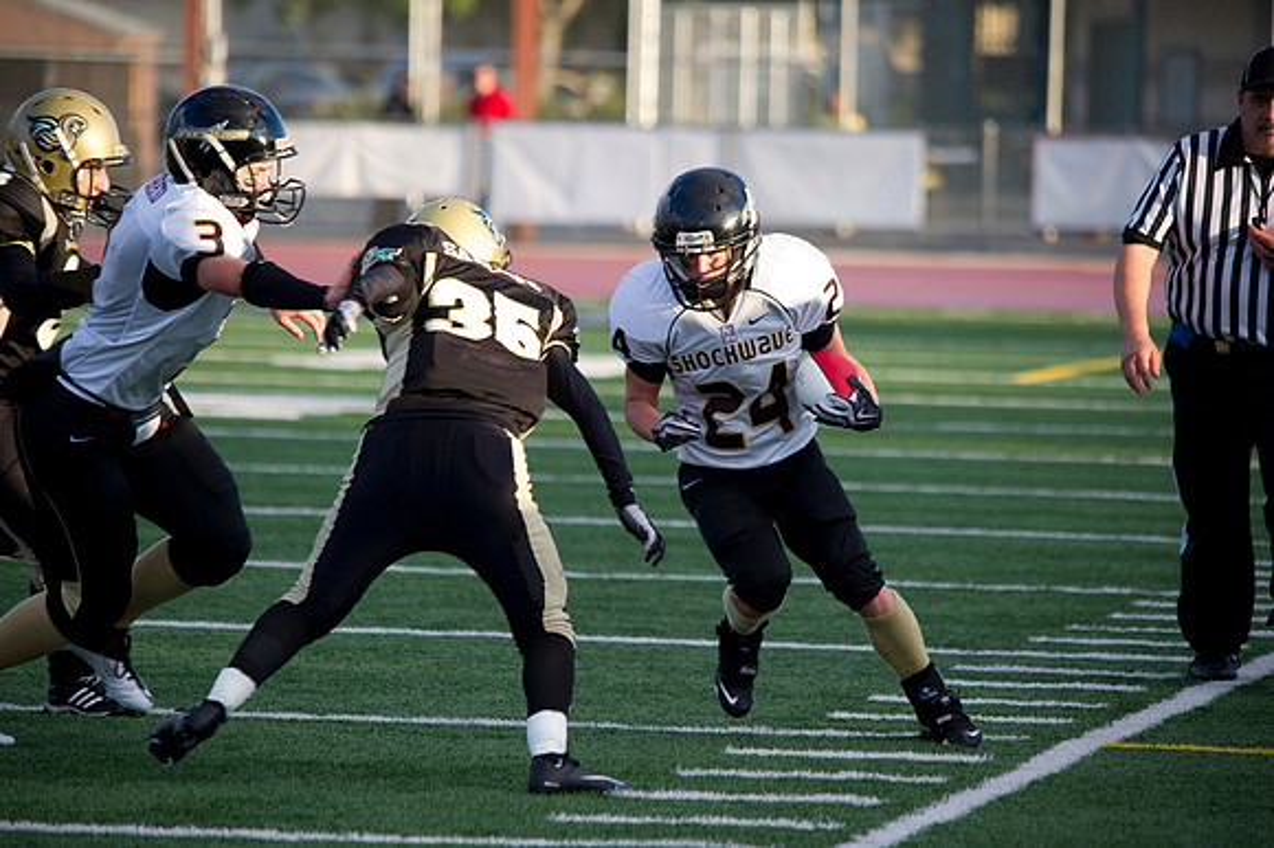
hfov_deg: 5.9
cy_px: 424
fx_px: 12379
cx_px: 637
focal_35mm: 350
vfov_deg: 3.9
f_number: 6
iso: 1400
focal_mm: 350
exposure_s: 1/1000
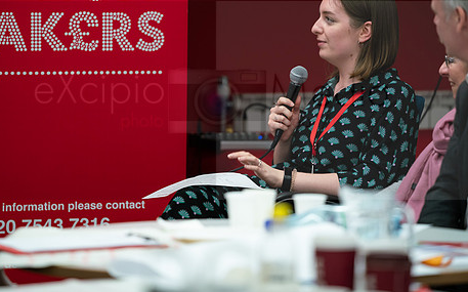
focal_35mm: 259
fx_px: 3301
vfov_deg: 5.1
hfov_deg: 8.1
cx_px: 217
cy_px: 100
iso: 1600
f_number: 2.8
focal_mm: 200
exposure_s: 1/200
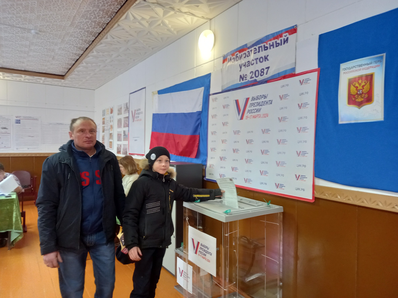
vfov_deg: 54.9
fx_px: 287
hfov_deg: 69.4
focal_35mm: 25
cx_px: 199
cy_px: 149
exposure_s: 1/25
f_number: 2
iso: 320
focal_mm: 4.6
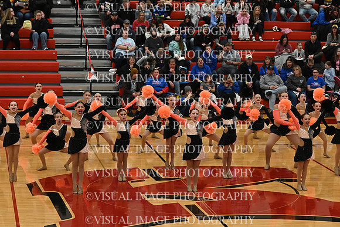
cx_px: 170
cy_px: 114
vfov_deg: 13.0
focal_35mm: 105
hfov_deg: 19.5
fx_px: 992
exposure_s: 1/400
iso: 3200
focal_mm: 70
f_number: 4
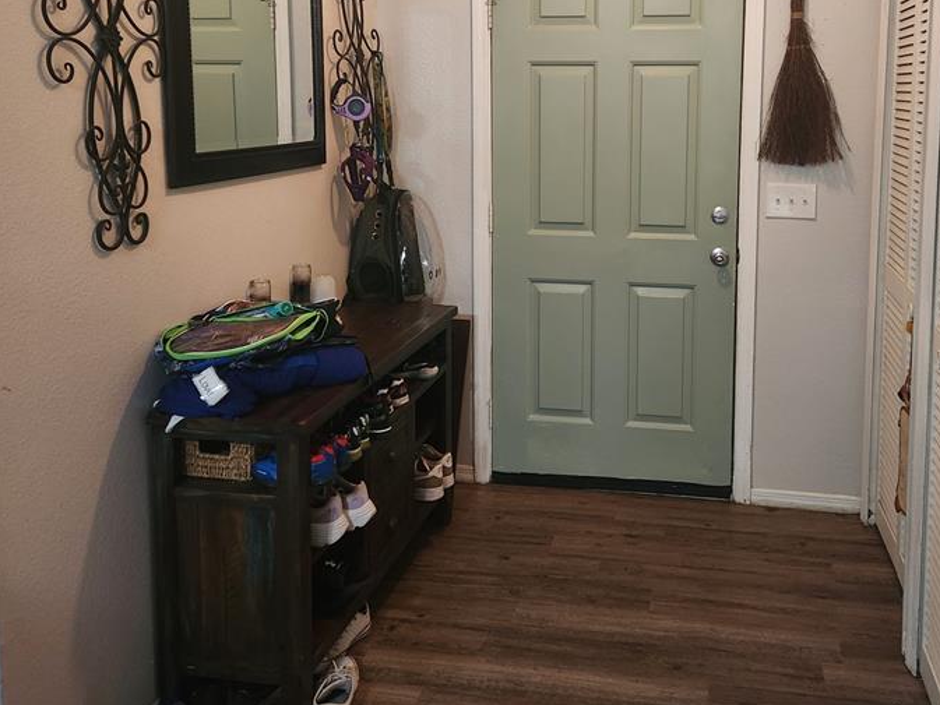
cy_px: 195
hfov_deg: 52.1
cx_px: 578
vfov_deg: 39.8
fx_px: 951
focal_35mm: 35
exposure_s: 1/60
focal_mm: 5.4
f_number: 1.8
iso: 500
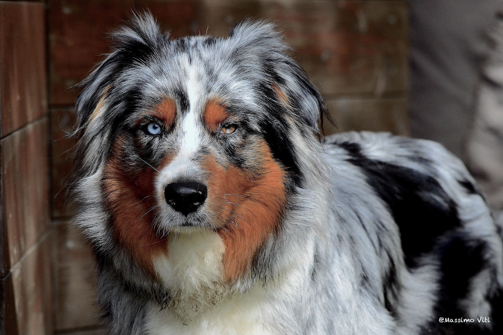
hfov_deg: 8.3
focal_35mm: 248
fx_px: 3458
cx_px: 252
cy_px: 168
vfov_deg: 5.6
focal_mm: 165
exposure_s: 1/640
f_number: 8
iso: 1000
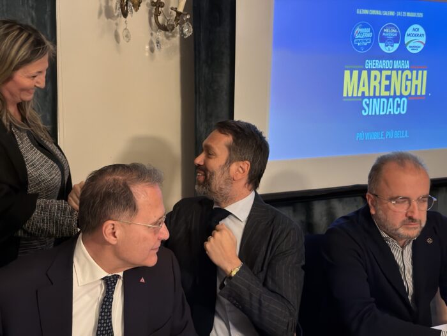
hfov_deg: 39.7
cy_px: 168
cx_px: 224
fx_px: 620
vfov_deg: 30.3
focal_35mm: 48
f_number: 1.78
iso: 640
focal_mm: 6.76
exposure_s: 1/101
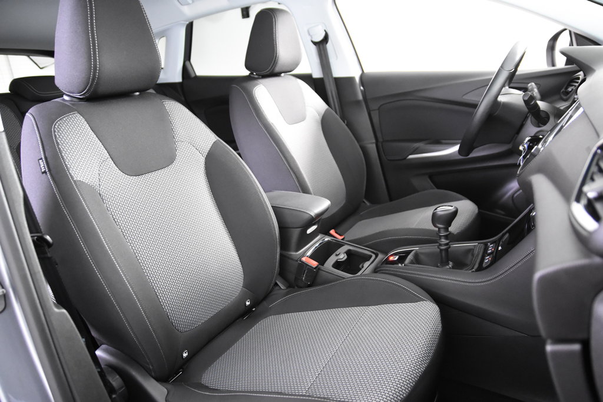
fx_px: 427
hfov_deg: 70.4
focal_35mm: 26
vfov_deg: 50.4
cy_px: 201
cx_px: 302
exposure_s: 1/25
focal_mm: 17
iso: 3200
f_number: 2.8
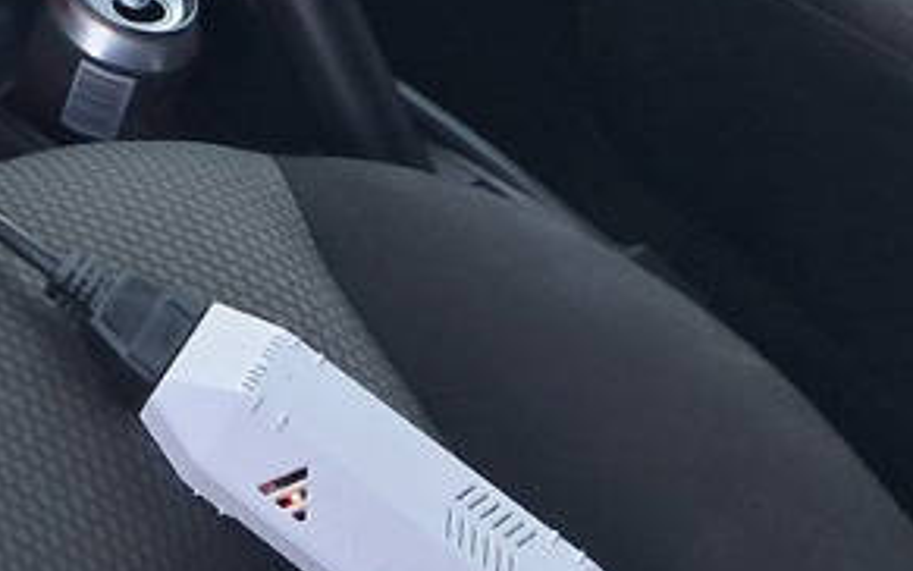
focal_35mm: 126
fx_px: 3136
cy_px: -897
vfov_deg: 9.1
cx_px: -461
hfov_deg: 15.3
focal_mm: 4
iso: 50
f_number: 1.8
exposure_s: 1/100
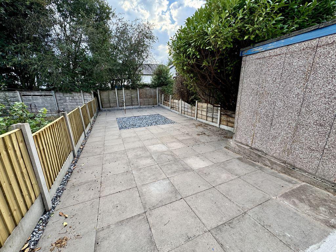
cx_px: 168
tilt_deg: -16.0
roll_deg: +1.1
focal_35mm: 14
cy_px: 126
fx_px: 136
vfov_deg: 85.7
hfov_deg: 102.1
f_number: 2.2
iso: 40
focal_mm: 2.22
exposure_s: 1/159
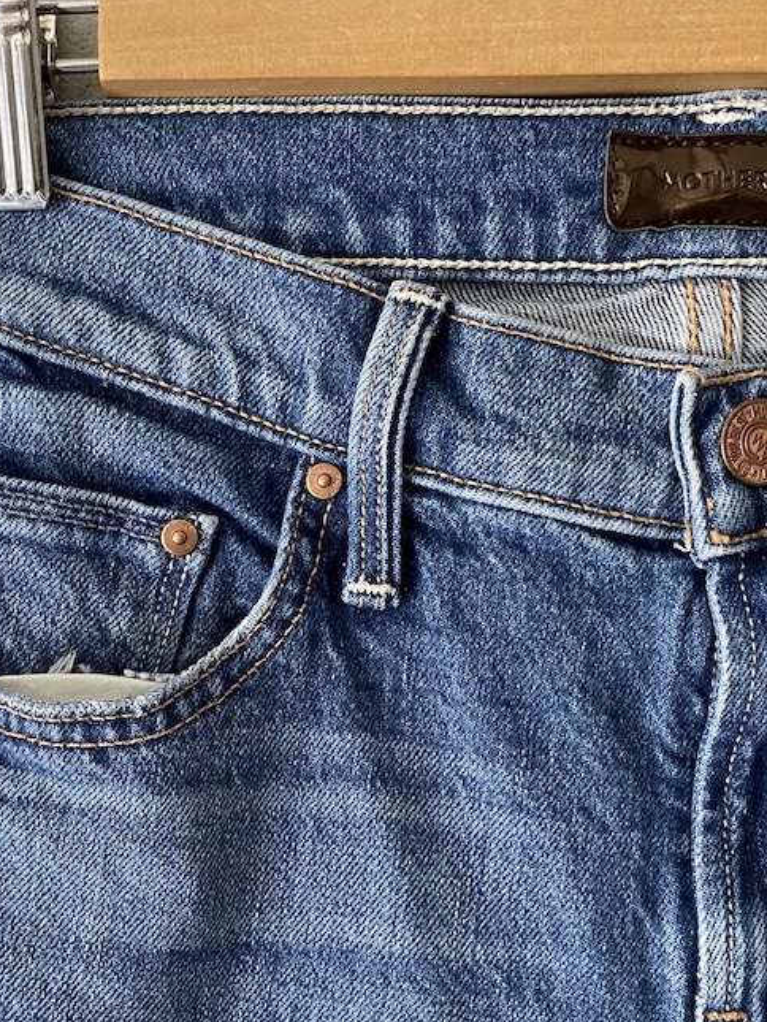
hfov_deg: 33.3
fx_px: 1270
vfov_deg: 43.3
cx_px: 261
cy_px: 677
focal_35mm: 43
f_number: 1.8
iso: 320
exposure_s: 1/60
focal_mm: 4.25
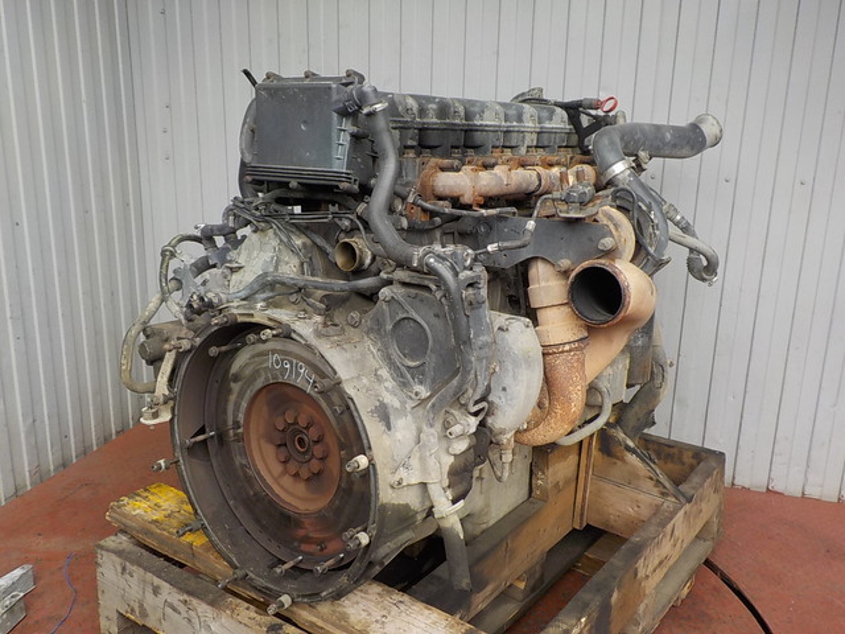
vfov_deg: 46.8
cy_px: 317
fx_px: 732
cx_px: 422
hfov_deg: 60.0
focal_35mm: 30
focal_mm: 4.1
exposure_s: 1/100
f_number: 3.3
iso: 125
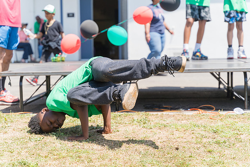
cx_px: 125
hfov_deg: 29.2
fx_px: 479
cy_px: 84
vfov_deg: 19.7
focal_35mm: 69
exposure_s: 1/640
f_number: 3.5
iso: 100
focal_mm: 69
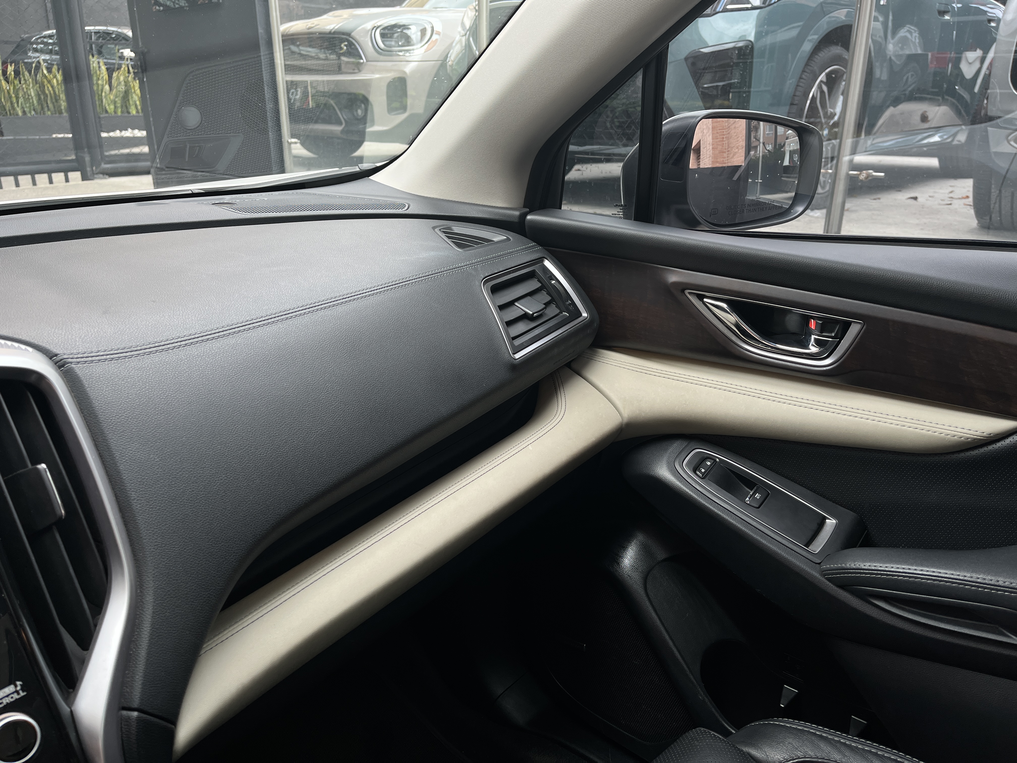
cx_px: 508
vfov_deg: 53.1
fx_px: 764
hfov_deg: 67.3
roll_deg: -0.4
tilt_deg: -20.3
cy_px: 382
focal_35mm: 26
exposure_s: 1/122
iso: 40
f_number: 1.6
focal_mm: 5.1
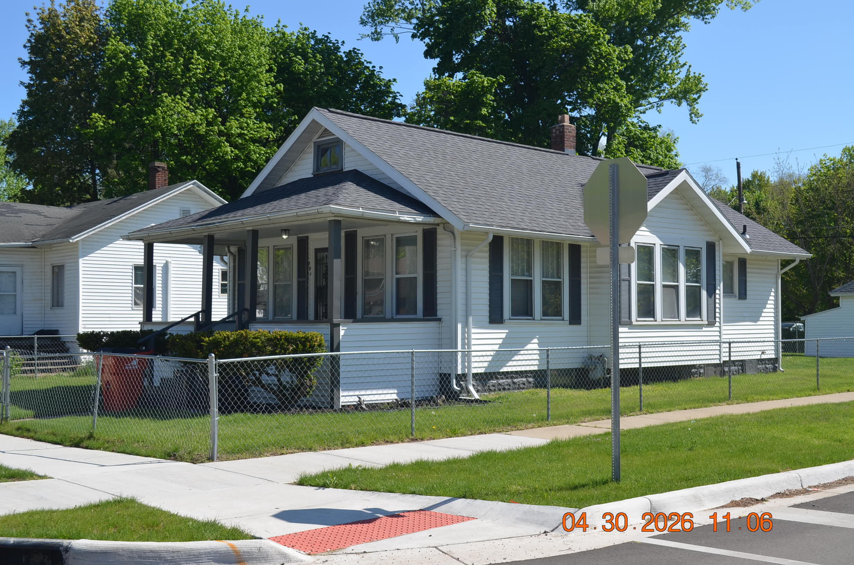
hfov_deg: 45.0
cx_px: 427
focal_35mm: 44
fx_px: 1030
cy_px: 282
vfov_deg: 30.7
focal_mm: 29
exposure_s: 1/200
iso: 200
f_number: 7.1
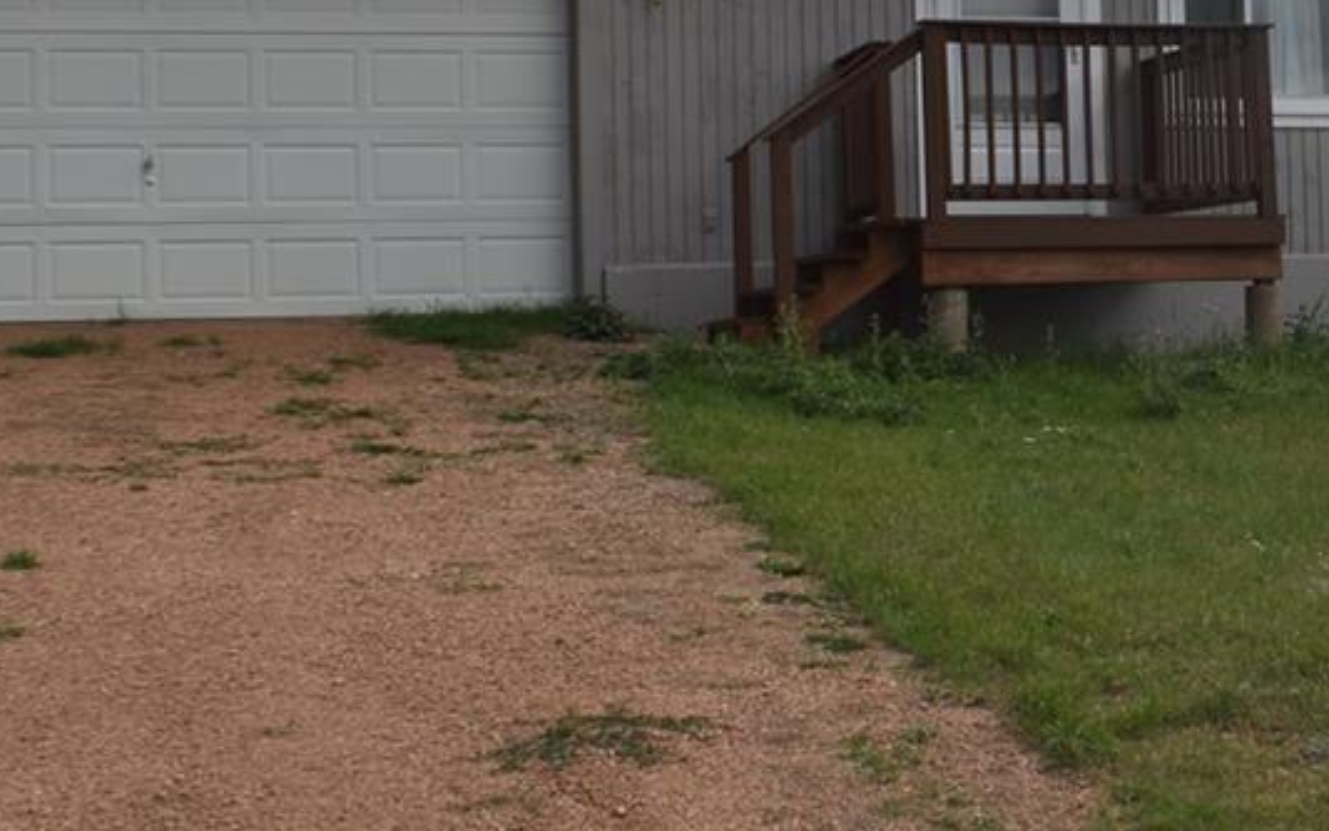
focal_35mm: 102
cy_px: 264
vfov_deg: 12.8
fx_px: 3695
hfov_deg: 19.9
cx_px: 1244
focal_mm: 22
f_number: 9
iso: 100
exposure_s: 1/200
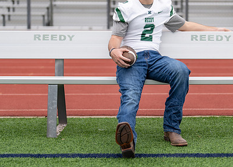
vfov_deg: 15.8
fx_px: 596
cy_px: 41
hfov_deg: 22.0
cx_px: 155
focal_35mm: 90
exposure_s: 1/500
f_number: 1.2
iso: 100
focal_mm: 50
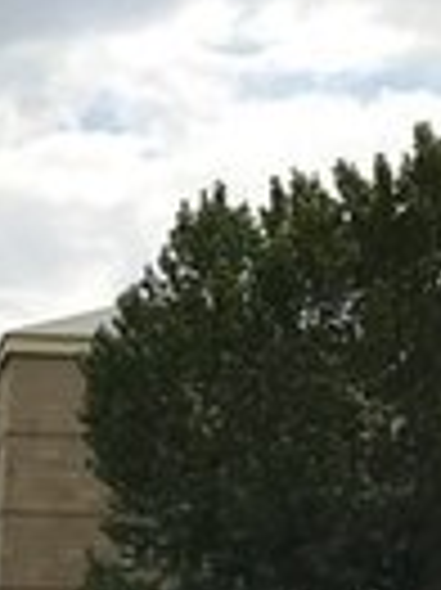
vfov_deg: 16.1
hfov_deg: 13.2
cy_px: 1018
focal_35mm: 106
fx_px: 1803
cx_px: -220
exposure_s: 1/4000
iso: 20
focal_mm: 3.99
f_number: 1.8
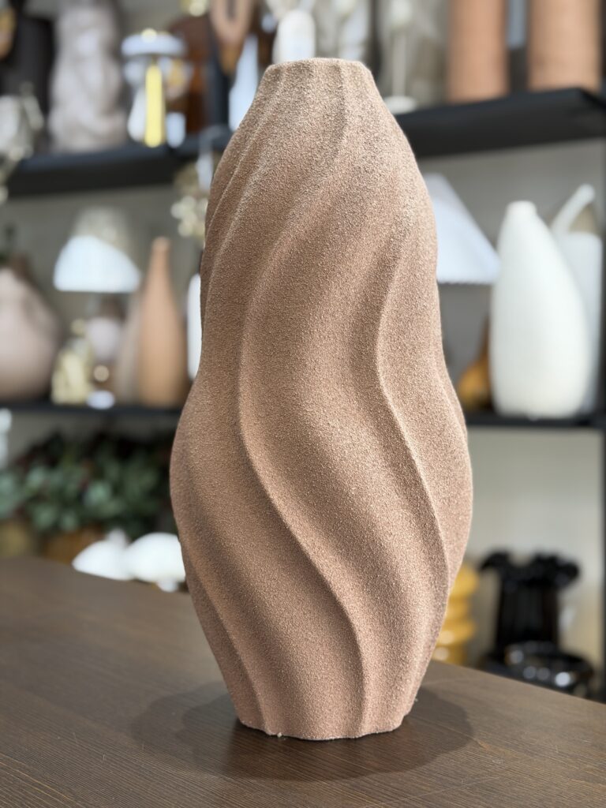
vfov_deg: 39.7
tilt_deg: -2.1
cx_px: 303
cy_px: 404
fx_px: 1120
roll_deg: -1.1
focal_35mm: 48
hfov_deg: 30.3
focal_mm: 6.76
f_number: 1.78
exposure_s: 1/60
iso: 80
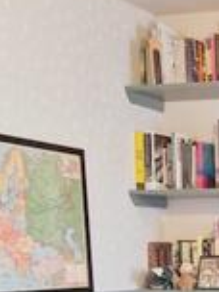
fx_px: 818
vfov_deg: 19.4
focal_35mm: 97
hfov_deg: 13.8
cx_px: 380
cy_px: 317
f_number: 1.8
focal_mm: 5.4
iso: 640
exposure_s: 1/100
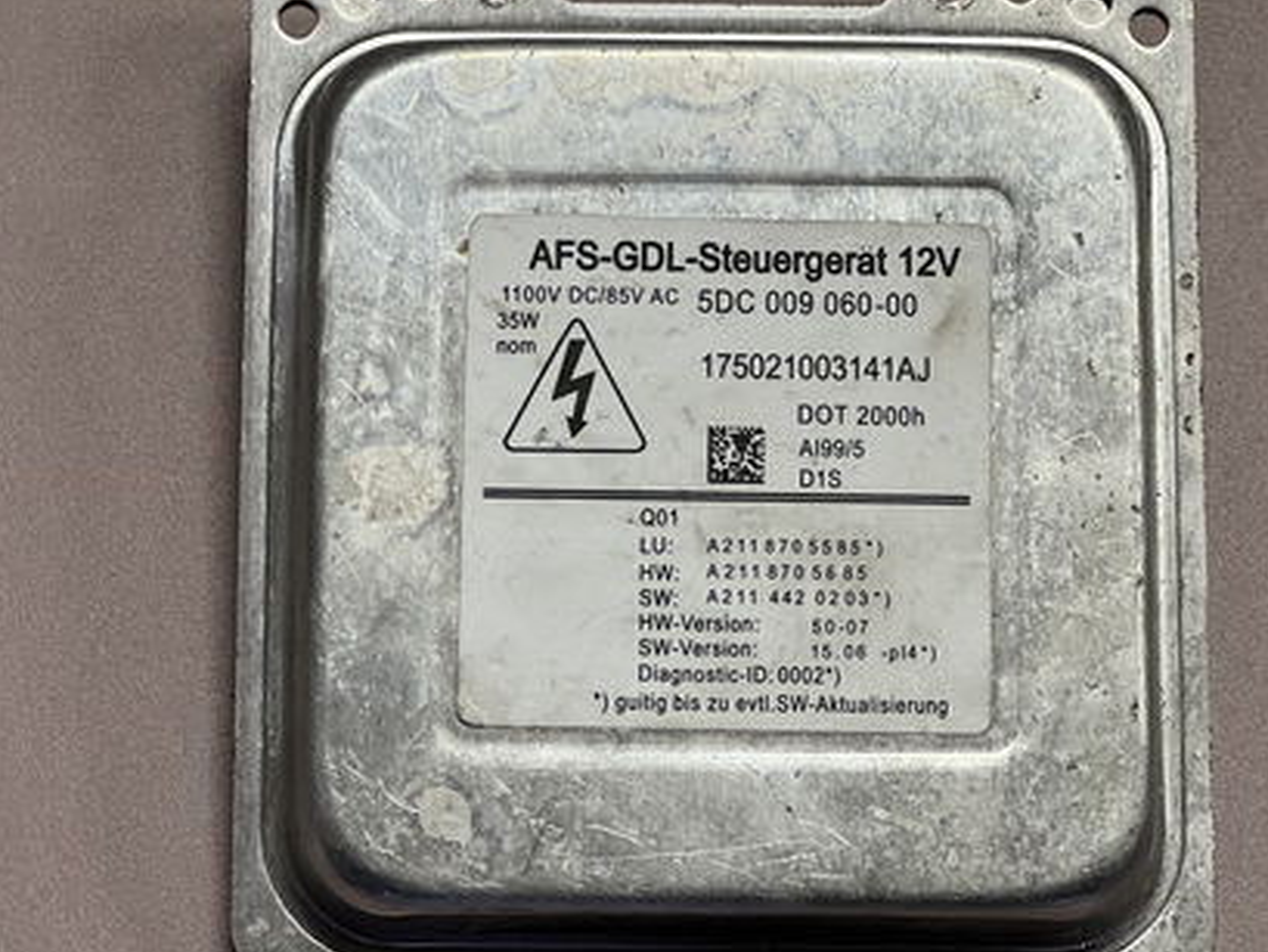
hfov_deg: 17.4
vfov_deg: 13.1
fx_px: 4140
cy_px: 459
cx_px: 645
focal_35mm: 113
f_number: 2.8
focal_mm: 9
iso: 160
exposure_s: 1/50
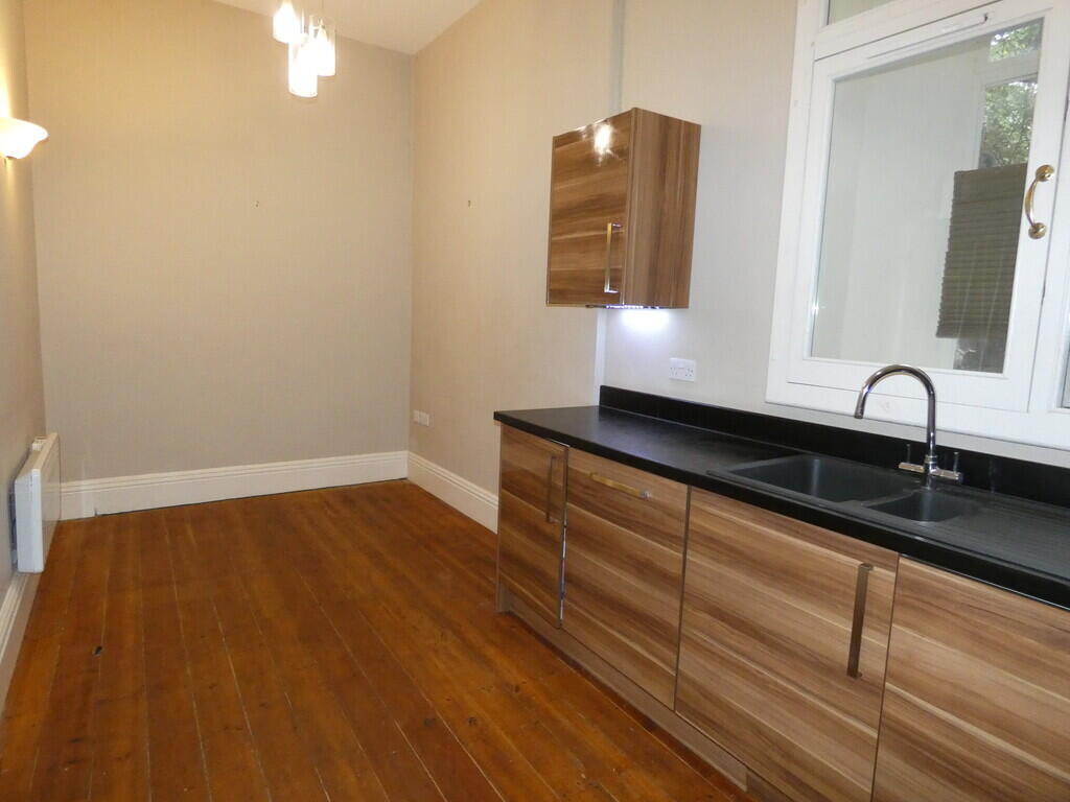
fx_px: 618
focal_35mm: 20
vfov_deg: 66.0
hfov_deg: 81.7
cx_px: 535
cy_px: 401
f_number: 2.8
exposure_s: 1/60
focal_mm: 3.6
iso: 800
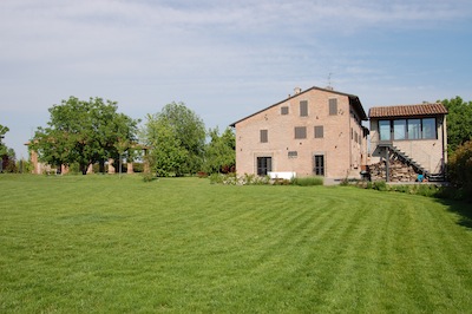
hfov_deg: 67.4
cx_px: 236
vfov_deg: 47.9
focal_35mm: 27
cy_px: 157
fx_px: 354
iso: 200
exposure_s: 1/400
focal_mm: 18
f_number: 10
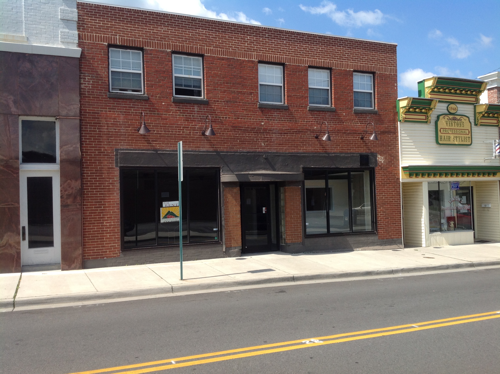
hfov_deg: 52.7
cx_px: 250
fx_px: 505
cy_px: 187
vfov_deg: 40.6
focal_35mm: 35
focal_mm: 4.28
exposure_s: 1/1259
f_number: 2.4
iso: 50
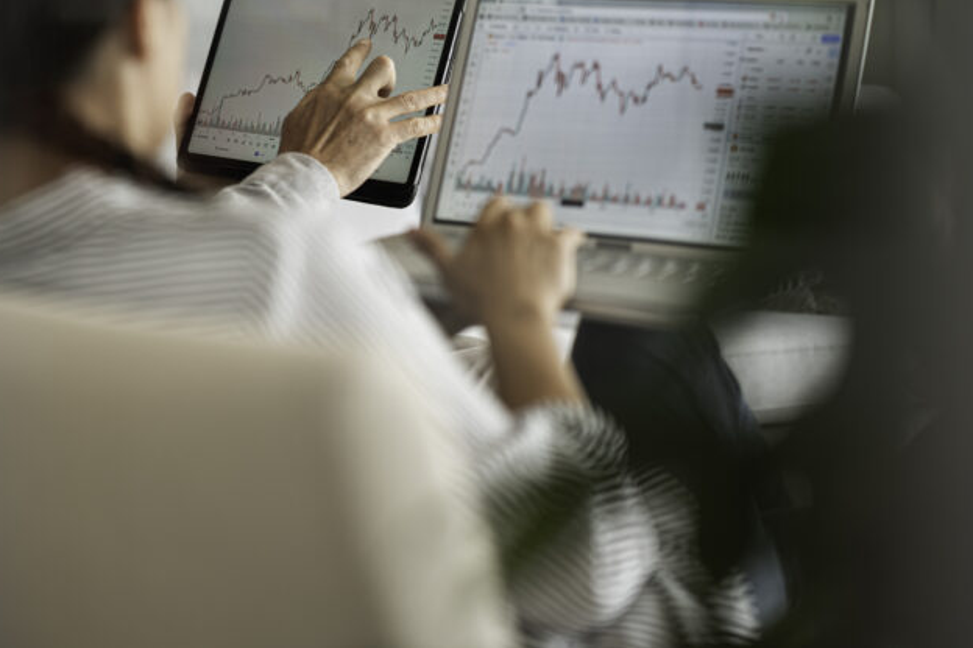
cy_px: 167
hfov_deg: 24.5
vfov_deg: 16.6
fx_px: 2216
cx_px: 253
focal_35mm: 82
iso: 100
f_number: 1.2
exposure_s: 1/160
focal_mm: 50
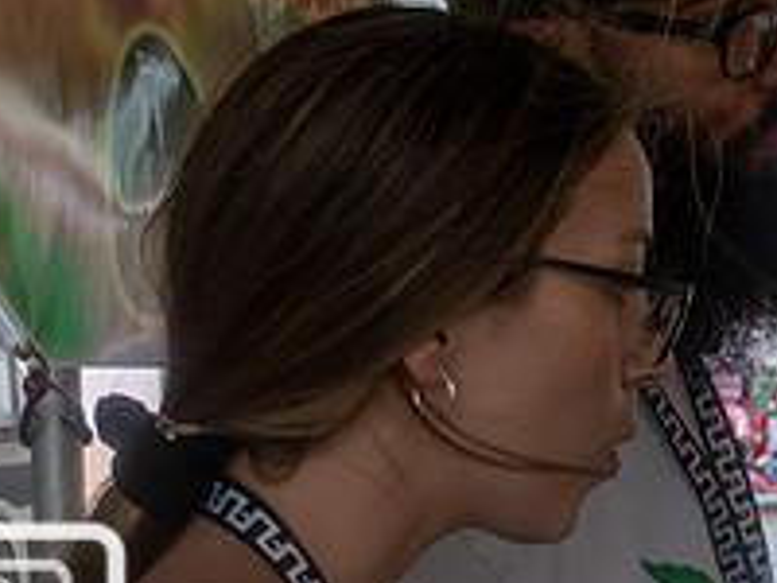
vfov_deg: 9.8
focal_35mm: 151
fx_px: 3389
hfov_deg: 12.9
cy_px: 550
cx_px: 754
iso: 200
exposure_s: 1/250
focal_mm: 36
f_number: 8
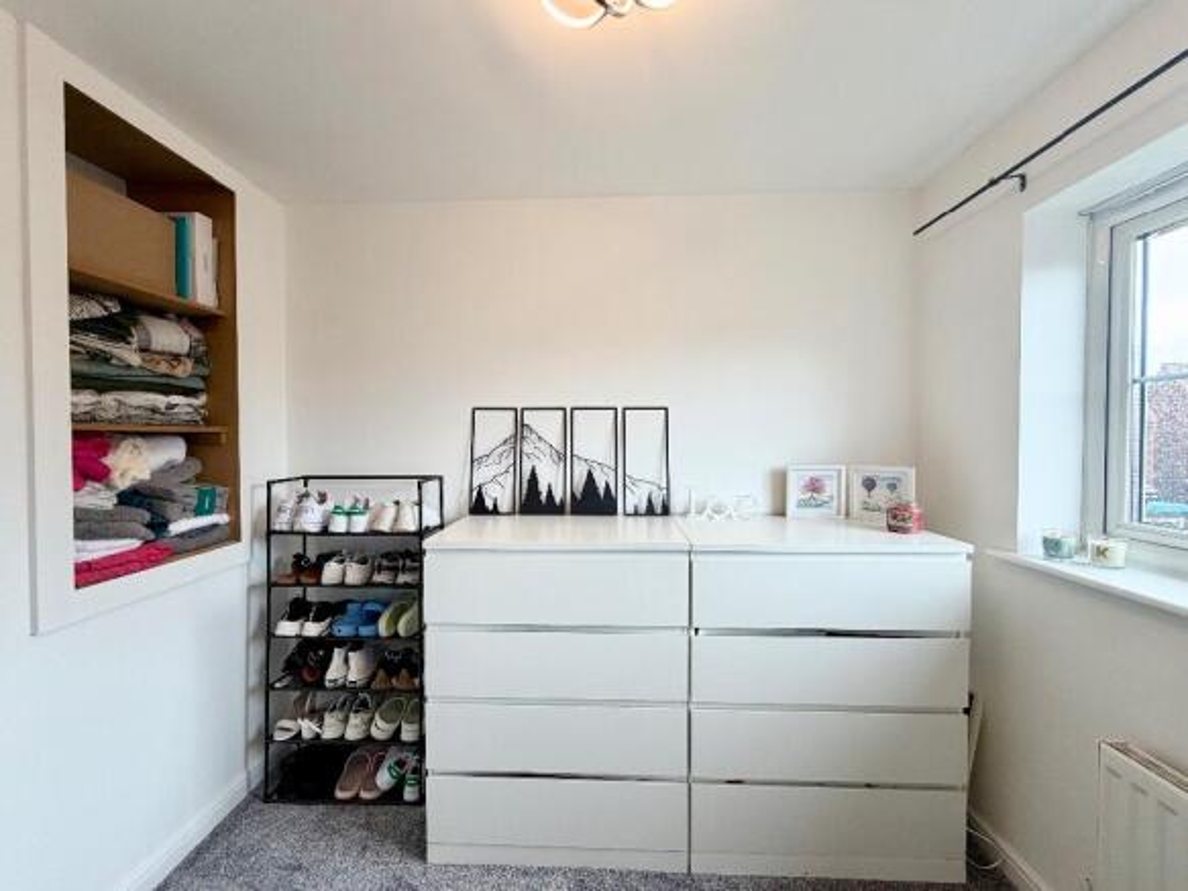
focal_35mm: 14
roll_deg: +0.3
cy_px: 446
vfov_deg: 85.7
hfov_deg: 102.1
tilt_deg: -1.3
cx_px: 594
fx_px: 480
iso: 100
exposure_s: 1/100
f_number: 2.2
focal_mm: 2.22
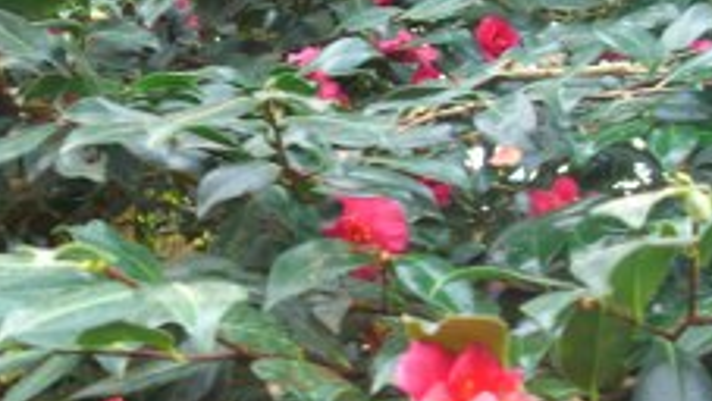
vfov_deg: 16.5
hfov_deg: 28.7
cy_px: 310
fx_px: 1379
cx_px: 223
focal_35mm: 73
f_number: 2.8
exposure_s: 1/50
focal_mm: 7.9
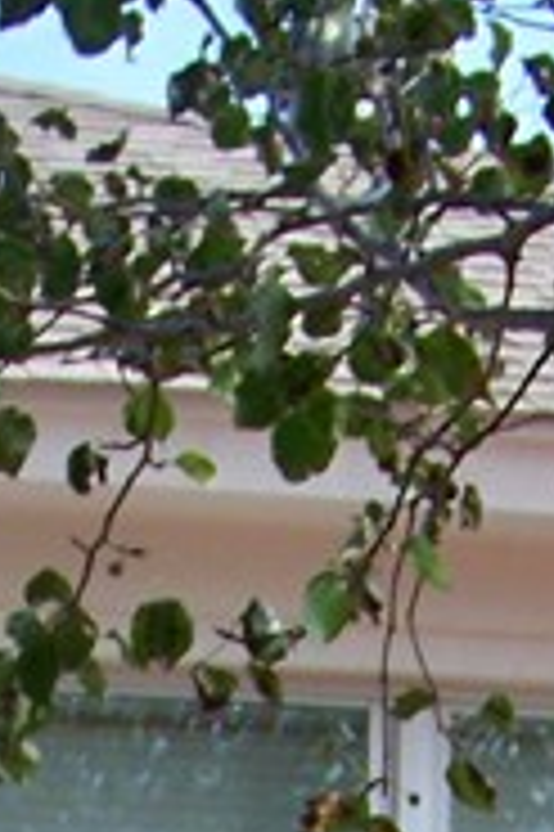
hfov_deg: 7.1
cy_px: 1615
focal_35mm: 190
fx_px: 4394
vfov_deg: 10.1
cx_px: -144
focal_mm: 5.85
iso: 64
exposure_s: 1/400
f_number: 2.8
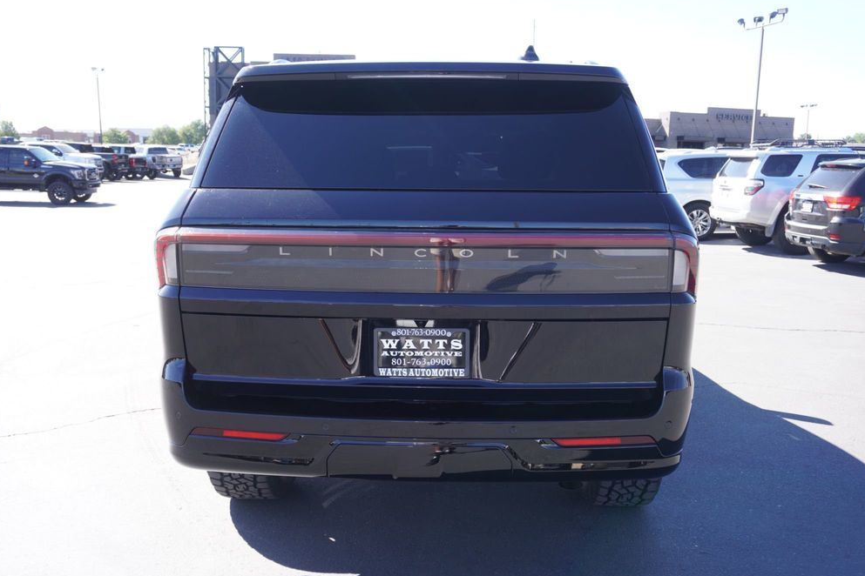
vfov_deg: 40.5
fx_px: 781
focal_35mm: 33
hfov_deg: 57.9
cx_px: 440
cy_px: 288
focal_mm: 21
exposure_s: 1/100
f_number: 5
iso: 100
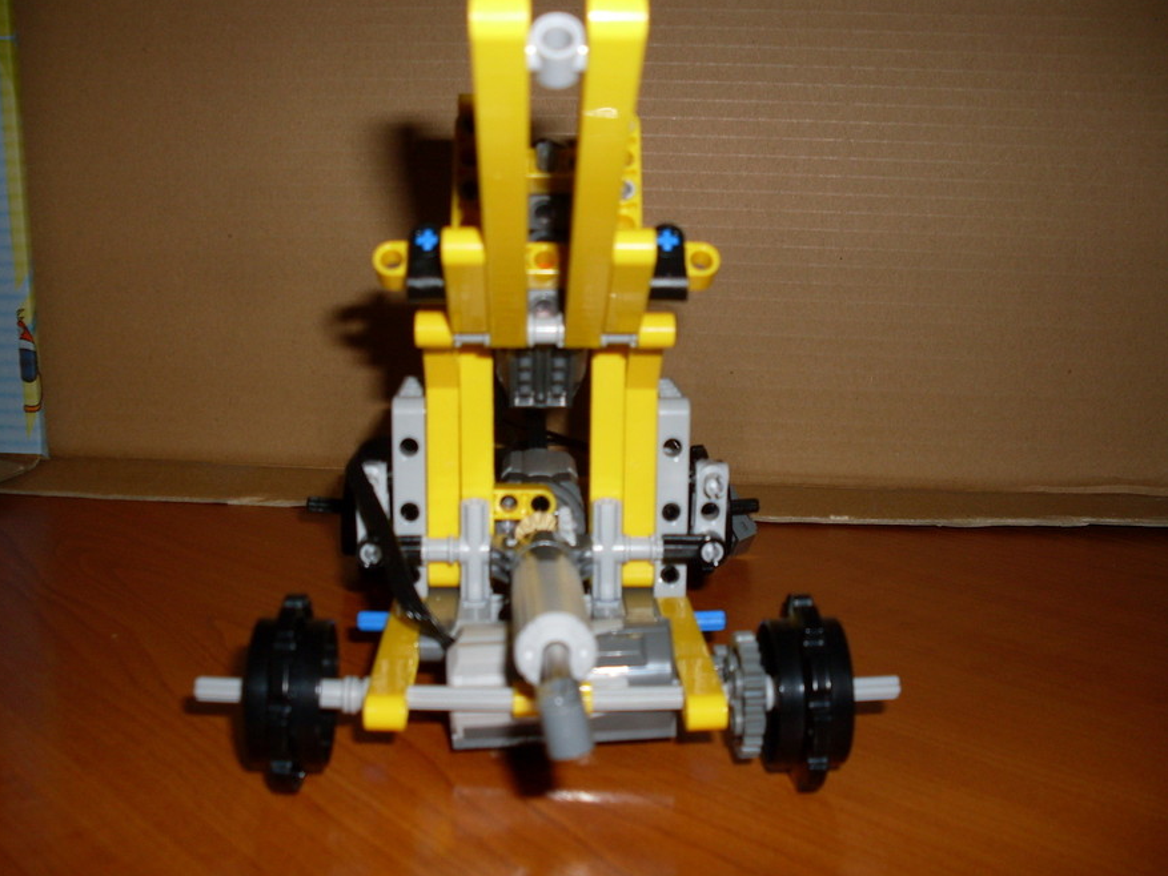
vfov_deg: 36.8
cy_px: 432
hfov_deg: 47.9
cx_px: 571
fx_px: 1316
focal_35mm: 39
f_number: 2.8
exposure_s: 1/45
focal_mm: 6.3
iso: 100
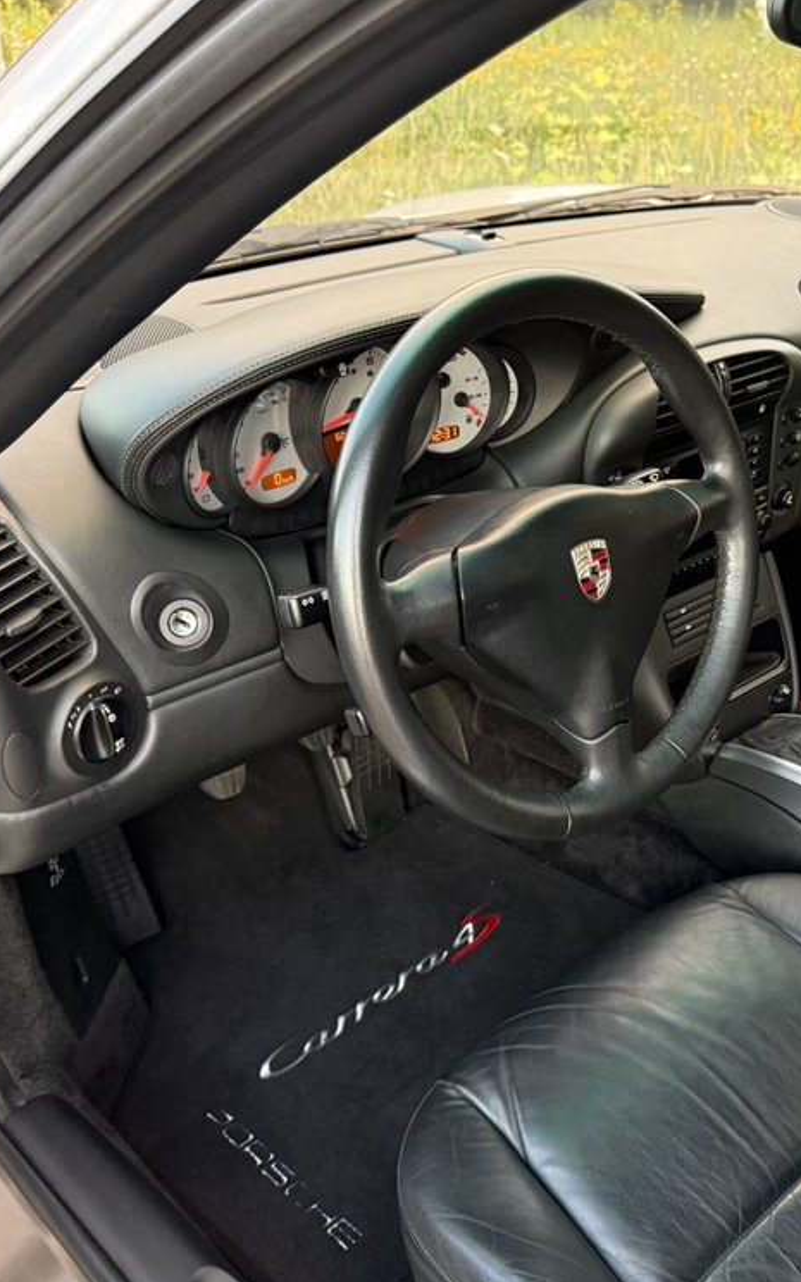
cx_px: 615
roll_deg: -1.3
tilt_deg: -27.1
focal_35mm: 35
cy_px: 655
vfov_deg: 55.3
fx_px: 1222
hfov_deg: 35.4
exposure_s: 1/60
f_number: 1.78
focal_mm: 6.76
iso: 500
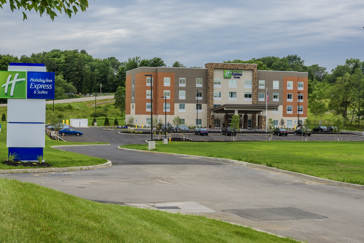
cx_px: 175
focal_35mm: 67
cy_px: 109
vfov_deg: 20.3
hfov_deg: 30.1
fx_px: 678
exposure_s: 1/250
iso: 200
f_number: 9
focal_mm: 48
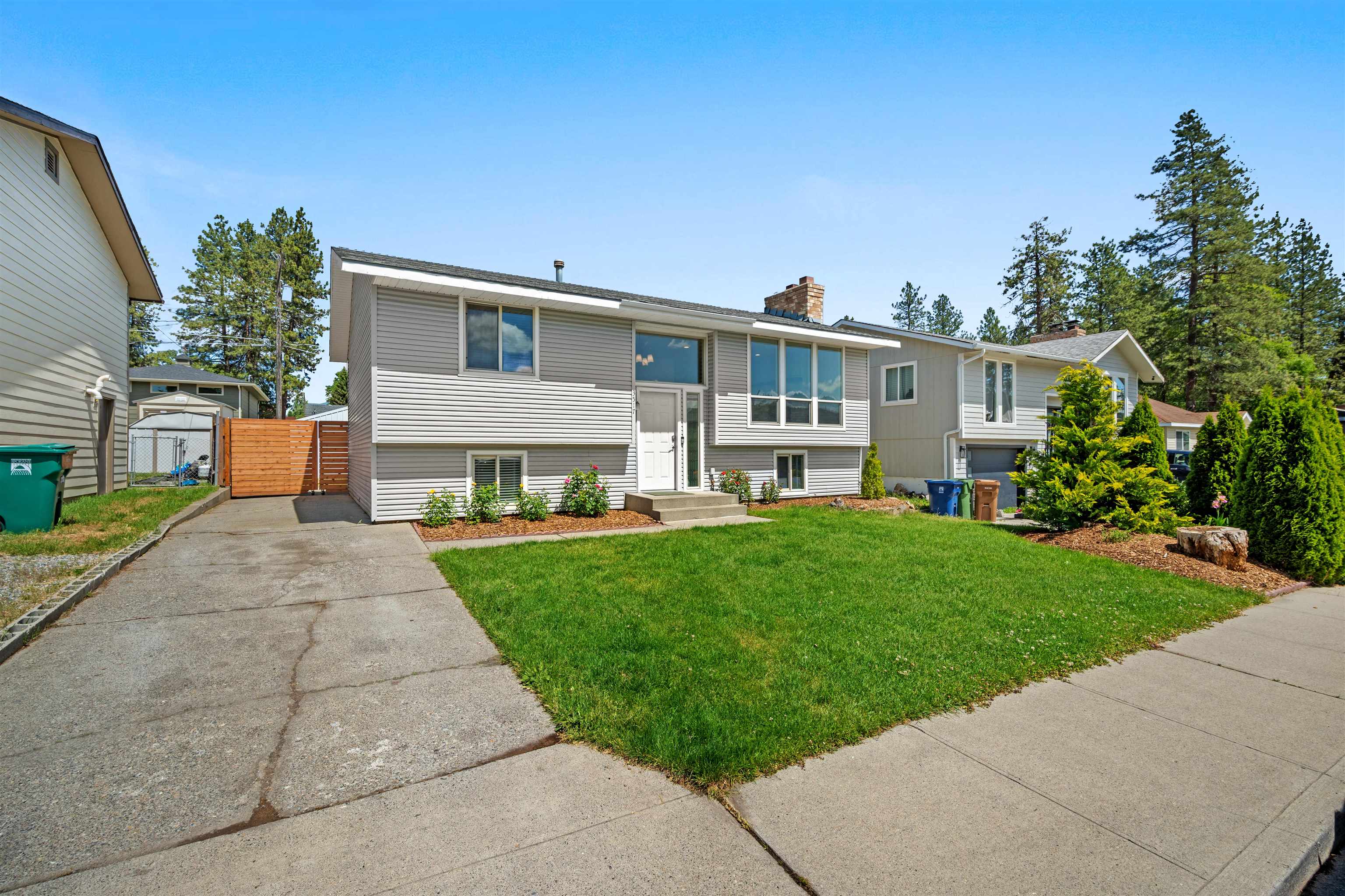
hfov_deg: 96.7
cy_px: 448
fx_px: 598
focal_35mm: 16
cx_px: 672
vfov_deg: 73.7
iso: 100
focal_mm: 16
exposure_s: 1/200
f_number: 8
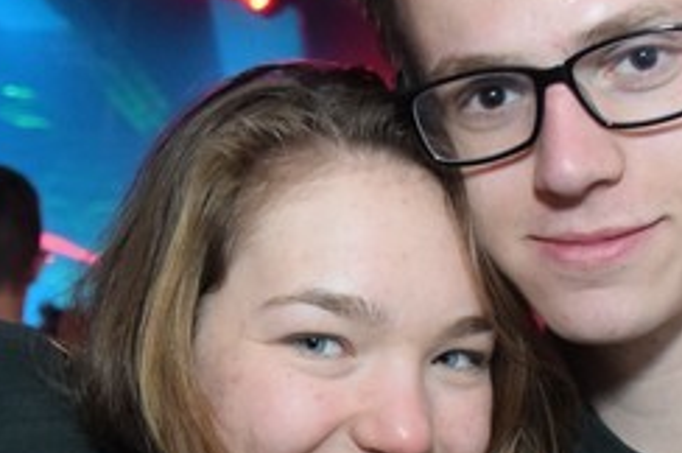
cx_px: 384
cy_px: 498
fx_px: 2119
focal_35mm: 112
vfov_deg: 12.0
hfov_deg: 18.3
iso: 1600
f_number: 3.5
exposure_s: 1/40
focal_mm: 18
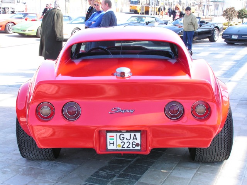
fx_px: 400
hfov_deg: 34.3
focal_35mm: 56
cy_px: 92
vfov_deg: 26.1
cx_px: 124
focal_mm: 9.4
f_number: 4.5
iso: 50
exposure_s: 1/100
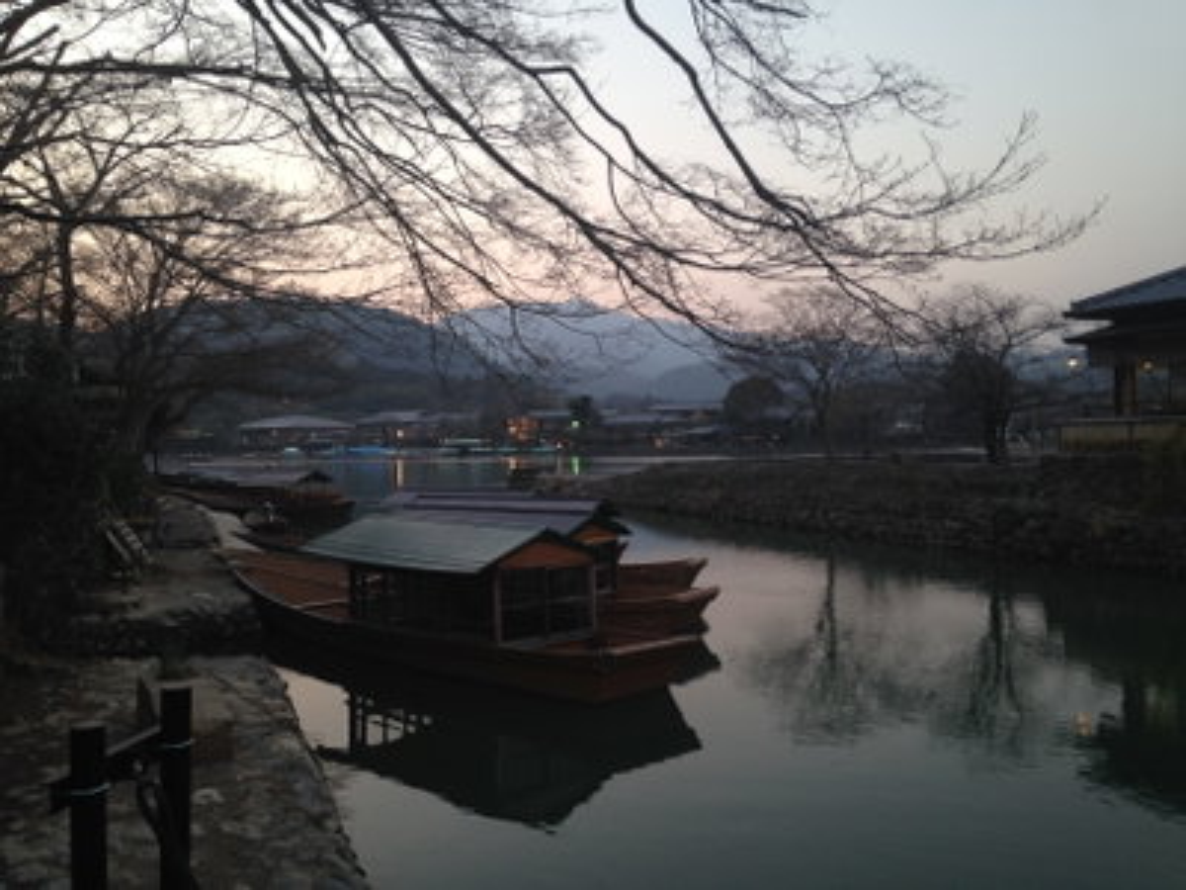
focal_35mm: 33
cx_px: 593
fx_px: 1131
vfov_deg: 42.9
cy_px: 445
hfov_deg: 55.4
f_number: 2.4
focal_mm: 4.12
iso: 50
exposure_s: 1/20
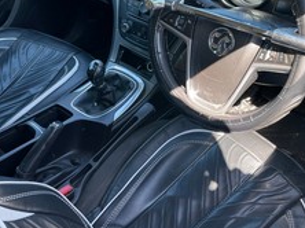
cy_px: 67
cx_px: 188
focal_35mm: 41
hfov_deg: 45.5
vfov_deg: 34.6
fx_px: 361
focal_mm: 4.2
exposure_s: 1/121
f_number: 1.6
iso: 40
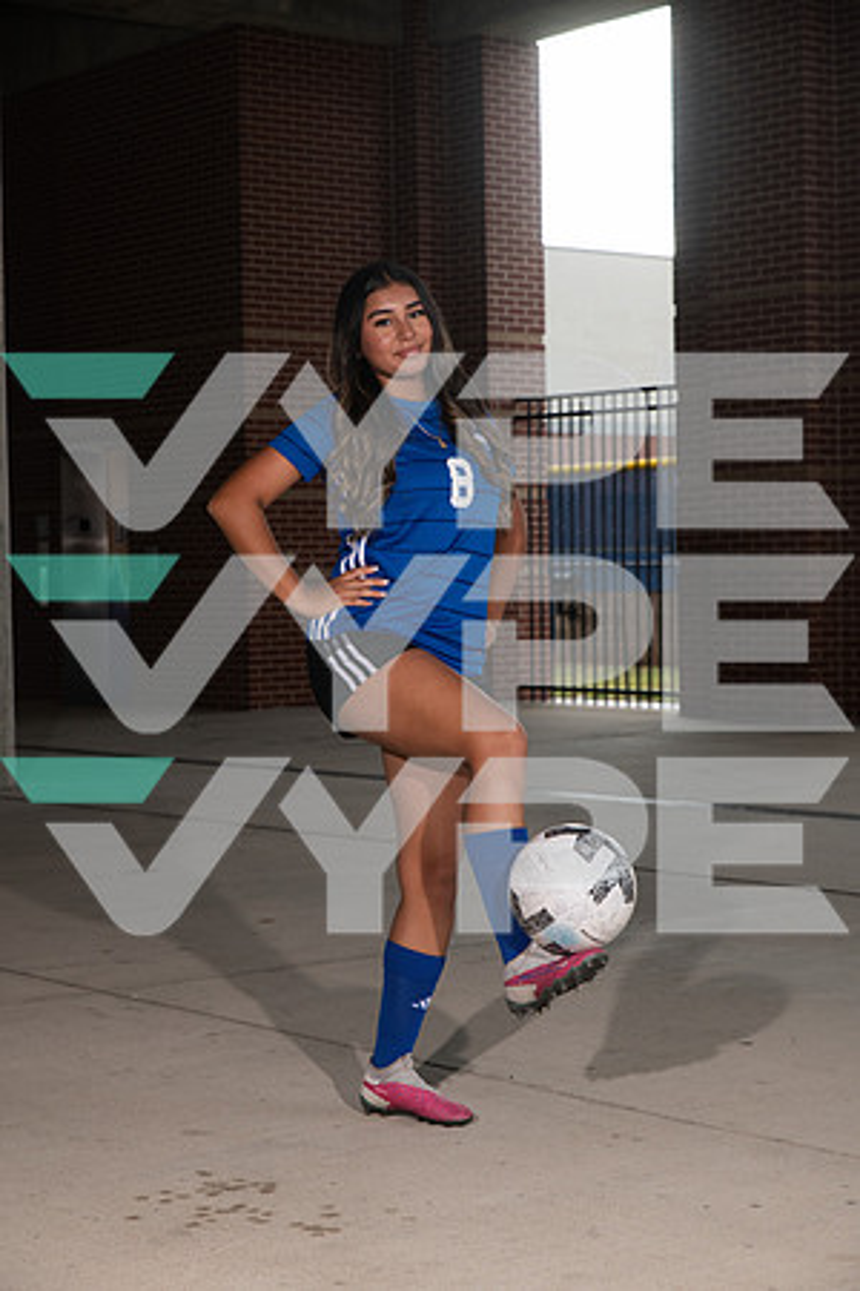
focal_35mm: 70
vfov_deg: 28.8
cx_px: 430
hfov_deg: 19.5
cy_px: 646
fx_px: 2508
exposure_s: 1/320
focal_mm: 70
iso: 250
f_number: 7.1
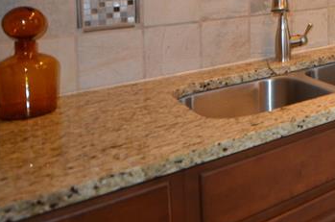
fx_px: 409
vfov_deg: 27.5
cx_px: 466
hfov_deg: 31.0
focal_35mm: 44
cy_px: -28
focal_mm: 10
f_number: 3.5
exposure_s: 1/60
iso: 400
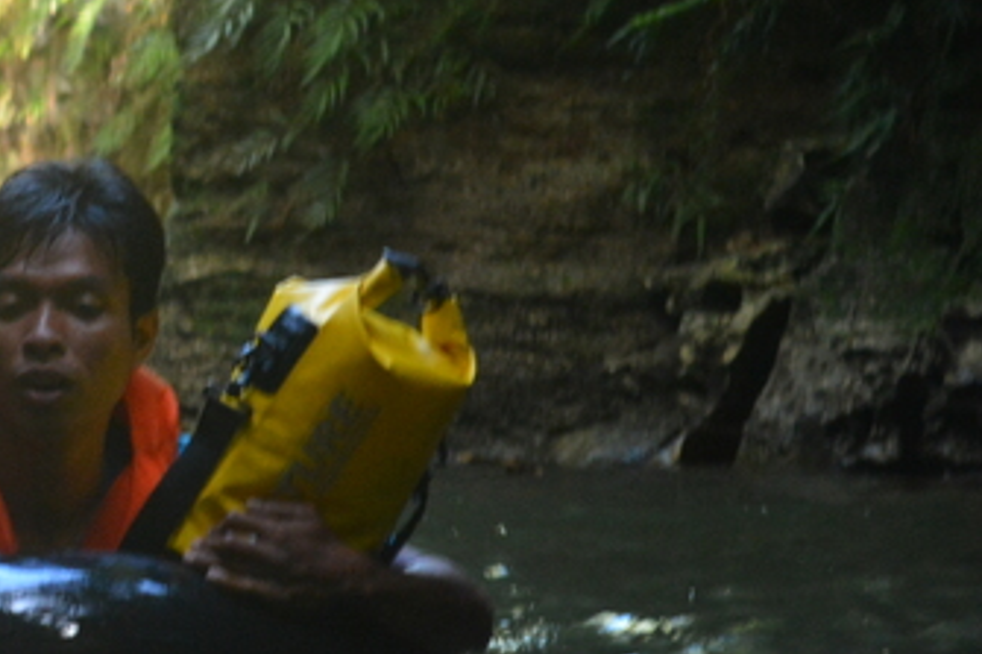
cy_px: 482
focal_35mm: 253
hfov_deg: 8.0
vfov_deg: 5.4
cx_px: -366
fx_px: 6885
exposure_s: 1/60
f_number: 5.6
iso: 1600
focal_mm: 55
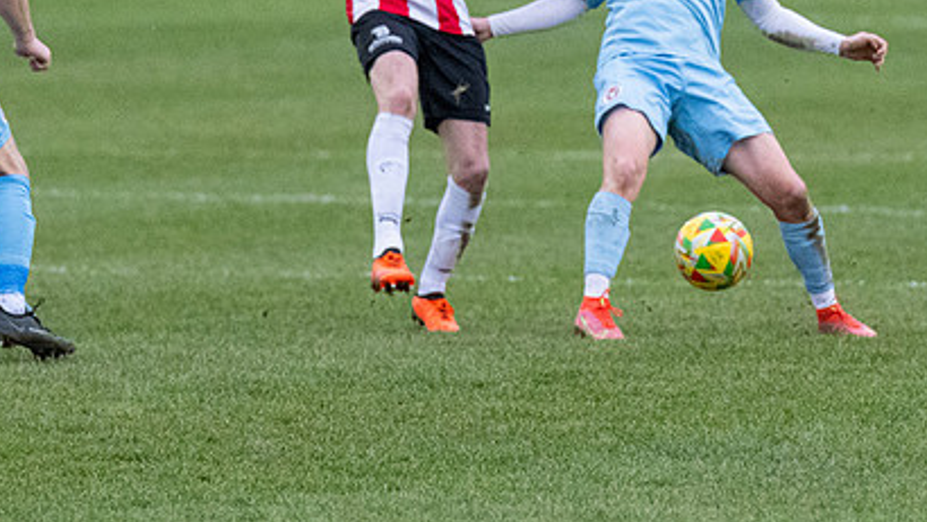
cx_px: 721
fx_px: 13697
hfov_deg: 3.9
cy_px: -21
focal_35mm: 557
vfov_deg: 2.2
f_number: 4
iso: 5000
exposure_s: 1/1250
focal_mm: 200
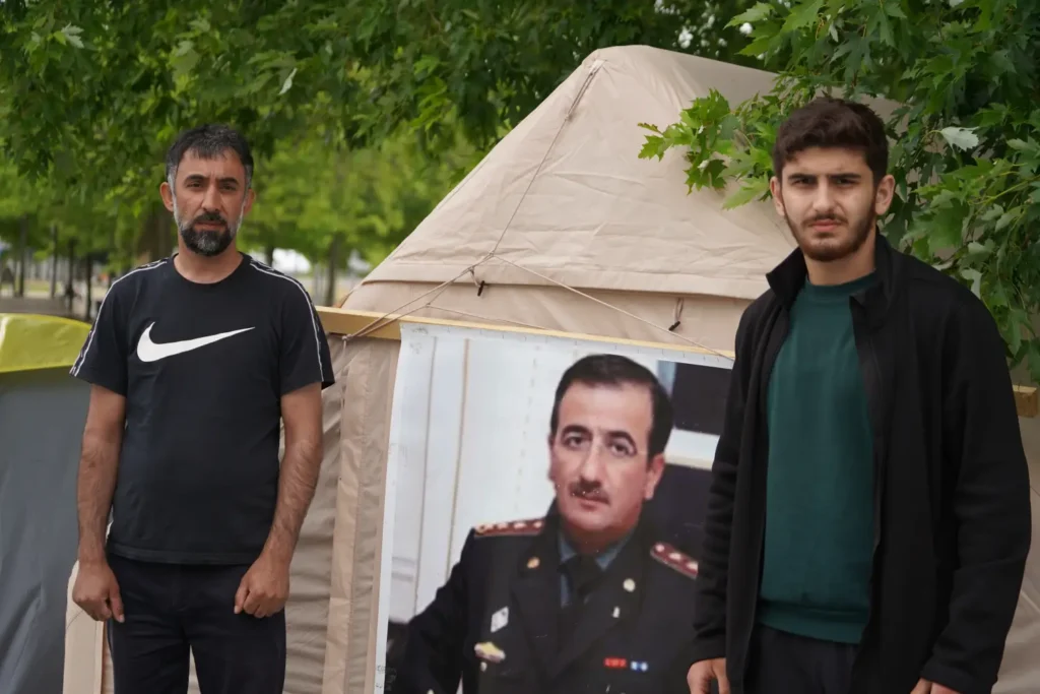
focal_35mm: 76
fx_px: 2196
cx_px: 520
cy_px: 347
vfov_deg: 18.0
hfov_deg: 26.6
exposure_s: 1/160
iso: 100
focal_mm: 76
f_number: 4
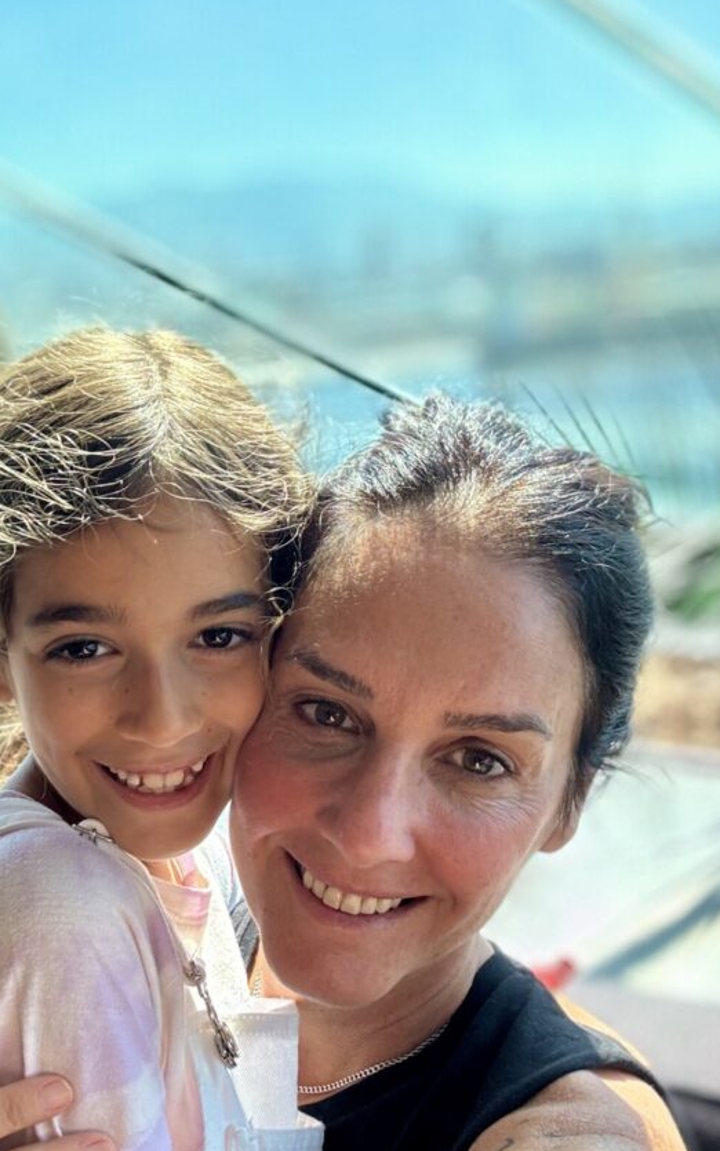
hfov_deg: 32.5
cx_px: 243
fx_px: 1224
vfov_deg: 50.2
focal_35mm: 39
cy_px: 671
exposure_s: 1/60
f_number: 1.9
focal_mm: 2.69
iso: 64
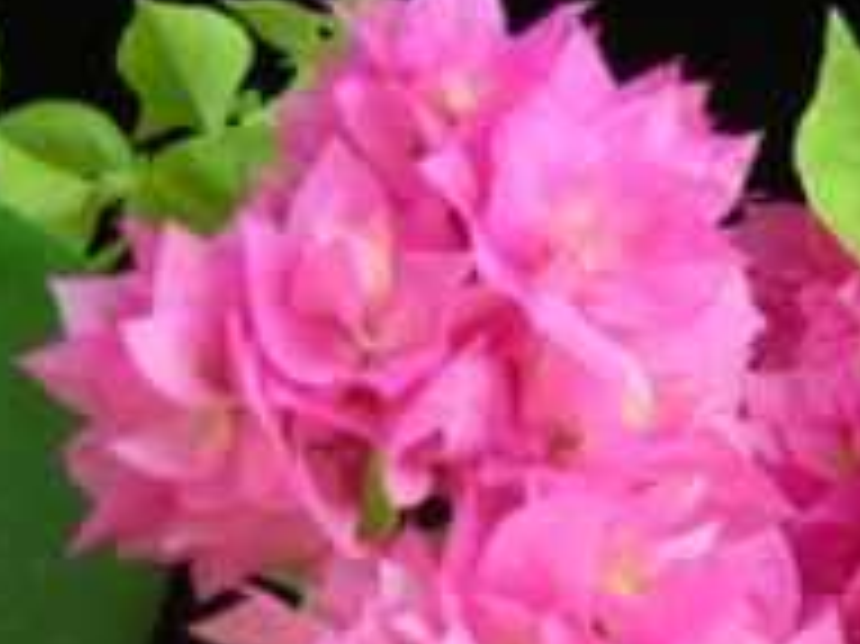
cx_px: 837
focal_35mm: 89
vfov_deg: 16.3
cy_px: 630
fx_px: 2210
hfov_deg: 21.3
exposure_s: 1/34.3
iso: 50
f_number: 3.5
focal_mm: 6.3
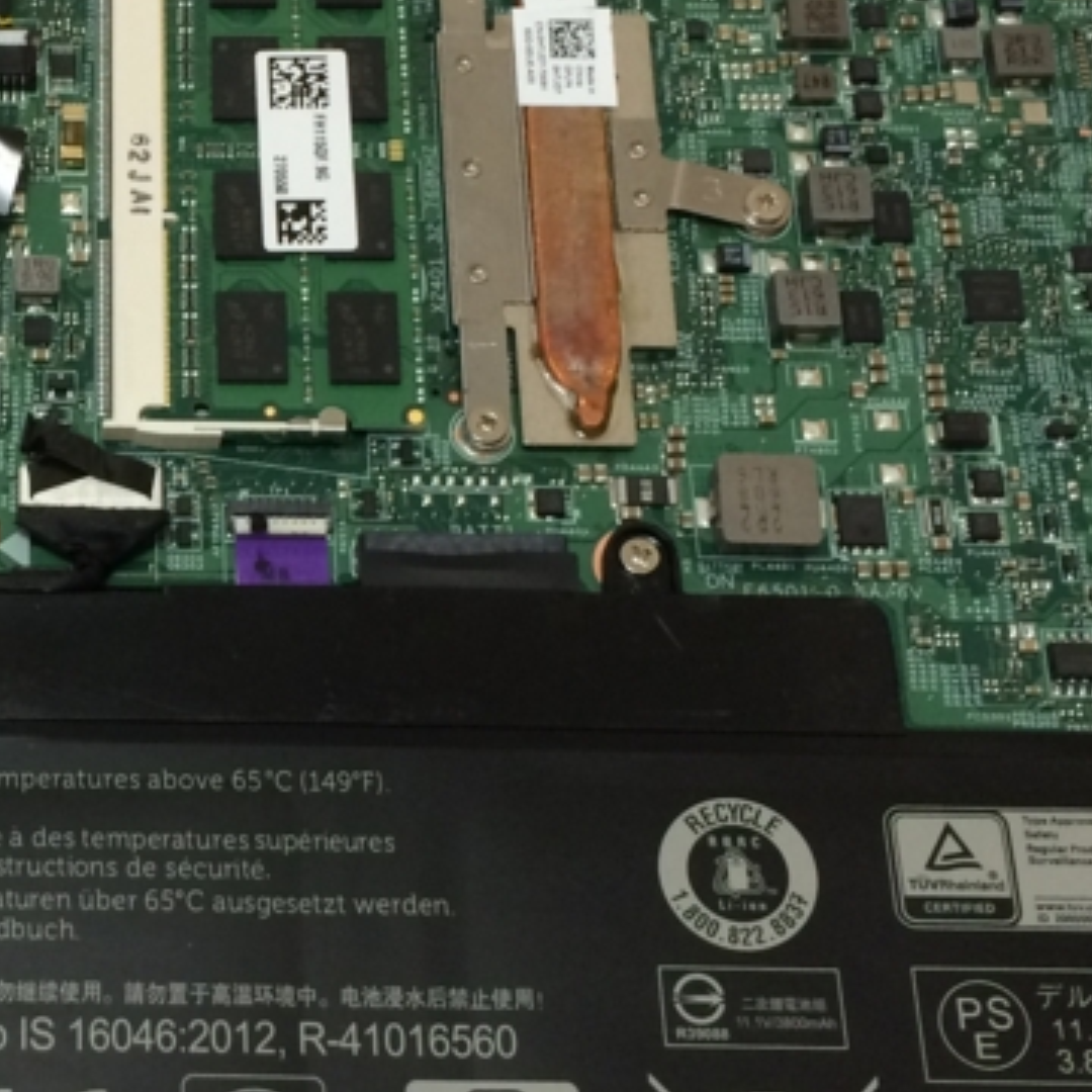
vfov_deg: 23.7
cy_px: 531
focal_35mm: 73
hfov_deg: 22.7
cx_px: -24
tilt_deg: -61.0
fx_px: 2605
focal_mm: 4.15
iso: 125
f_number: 2.2
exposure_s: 1/30
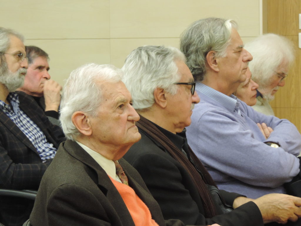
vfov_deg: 8.7
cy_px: 113
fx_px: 1478
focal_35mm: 170
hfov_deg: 11.6
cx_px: 150
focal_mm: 30.3
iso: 800
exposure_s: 1/20
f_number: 4.5
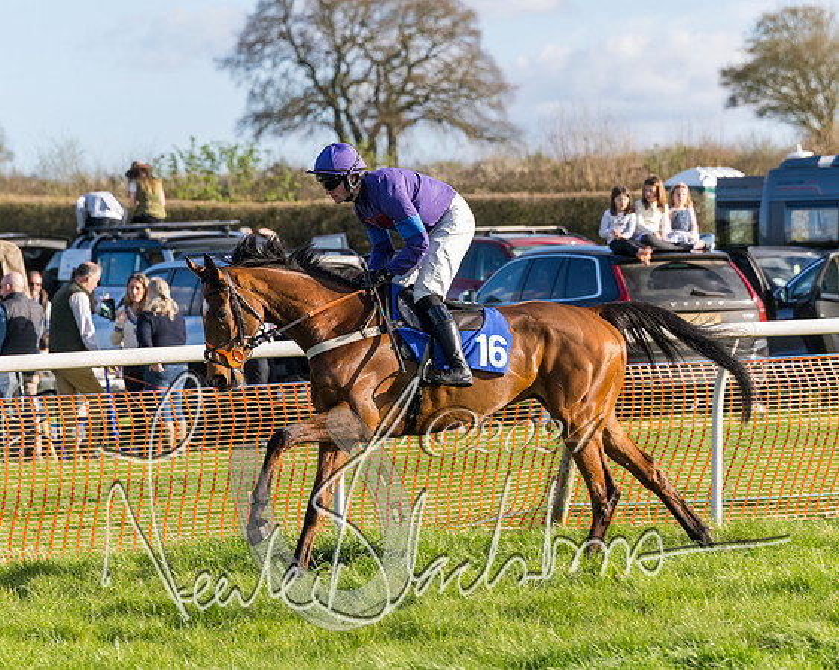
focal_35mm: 233
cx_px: 419
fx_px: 5775
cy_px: 362
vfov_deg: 6.6
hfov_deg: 8.3
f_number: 4
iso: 400
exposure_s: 1/1600
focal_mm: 120
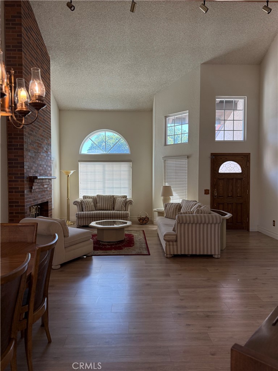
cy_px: 186
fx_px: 257
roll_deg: -0.4
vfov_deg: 71.6
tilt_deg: -1.1
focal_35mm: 24
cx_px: 139
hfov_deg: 56.8
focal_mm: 6.76
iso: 200
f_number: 1.78
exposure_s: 1/214
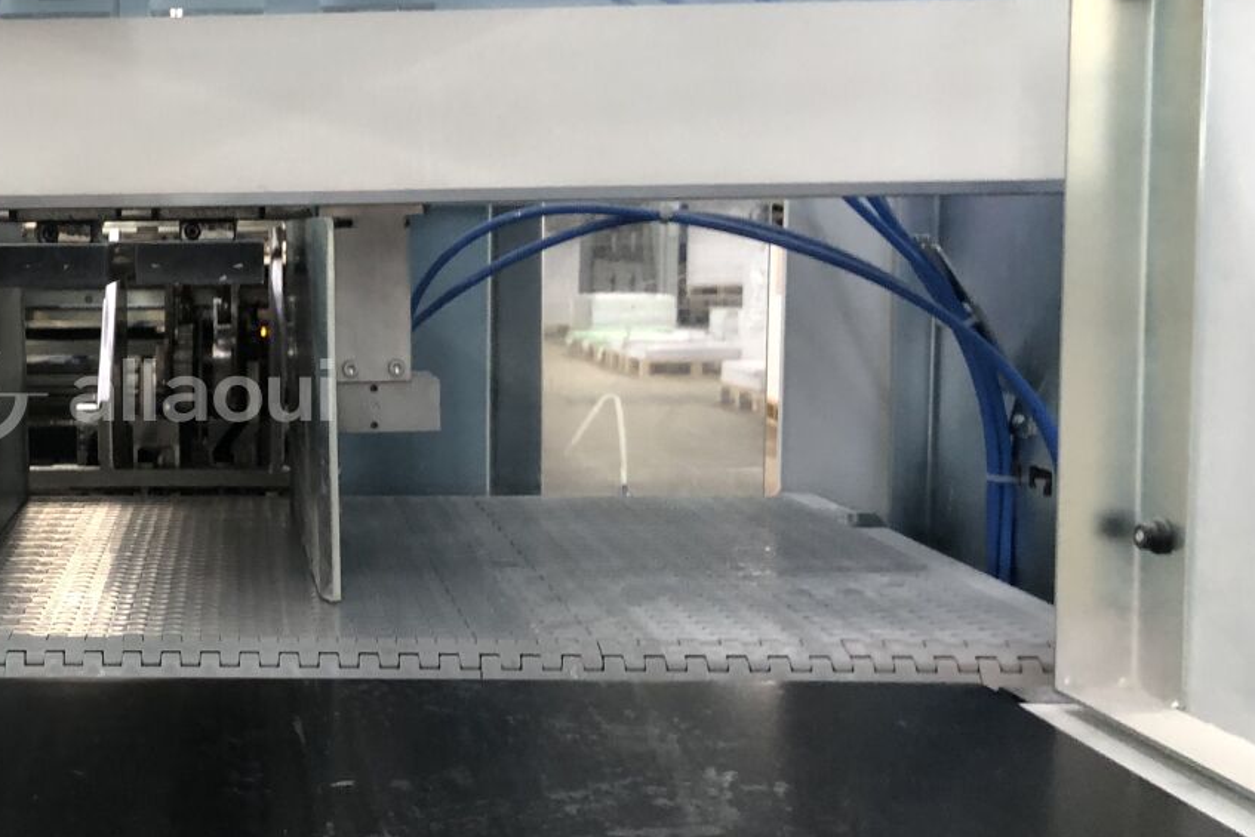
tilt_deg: -4.1
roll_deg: +0.6
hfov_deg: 34.2
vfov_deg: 24.6
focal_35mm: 55
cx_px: 121
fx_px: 1918
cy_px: 391
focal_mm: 4
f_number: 1.8
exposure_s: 1/17
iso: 64
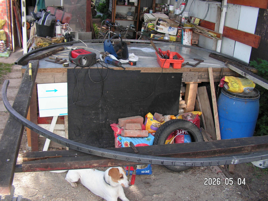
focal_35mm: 36
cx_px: 134
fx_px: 279
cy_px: 100
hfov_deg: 51.4
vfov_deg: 39.7
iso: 64
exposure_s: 1/60
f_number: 3.2
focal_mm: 6
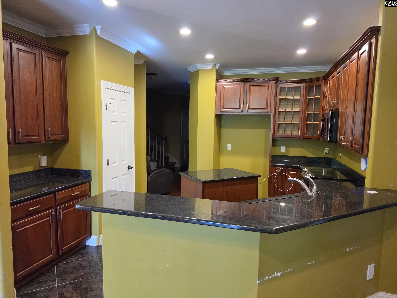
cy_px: 149
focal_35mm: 23
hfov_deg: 73.9
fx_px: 264
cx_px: 198
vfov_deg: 58.9
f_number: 1.4
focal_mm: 6.5
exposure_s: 1/120
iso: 640
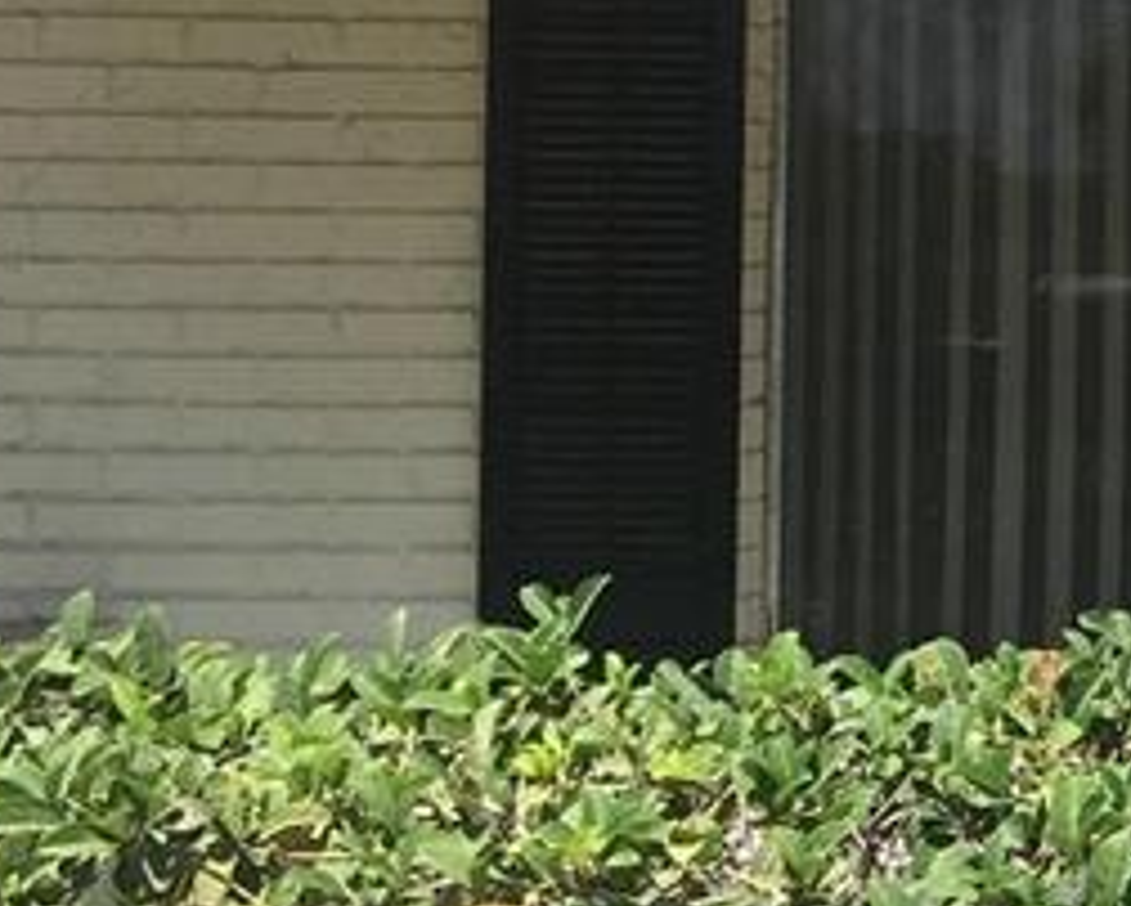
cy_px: 202
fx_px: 3852
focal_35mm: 115
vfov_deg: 13.4
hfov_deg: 14.1
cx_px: 2231
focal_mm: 4.15
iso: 25
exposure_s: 1/962
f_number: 2.2
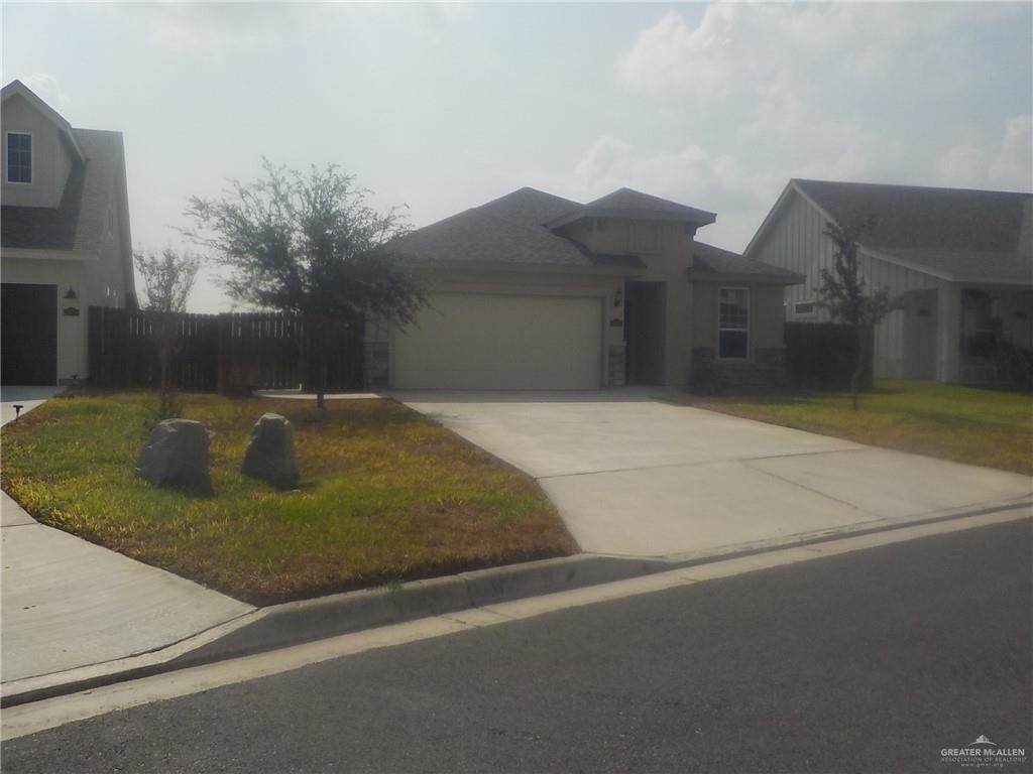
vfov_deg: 46.8
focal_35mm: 30
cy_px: 387
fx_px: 895
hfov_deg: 60.0
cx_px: 516
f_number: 6.6
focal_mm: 4.1
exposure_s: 1/1000
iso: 125
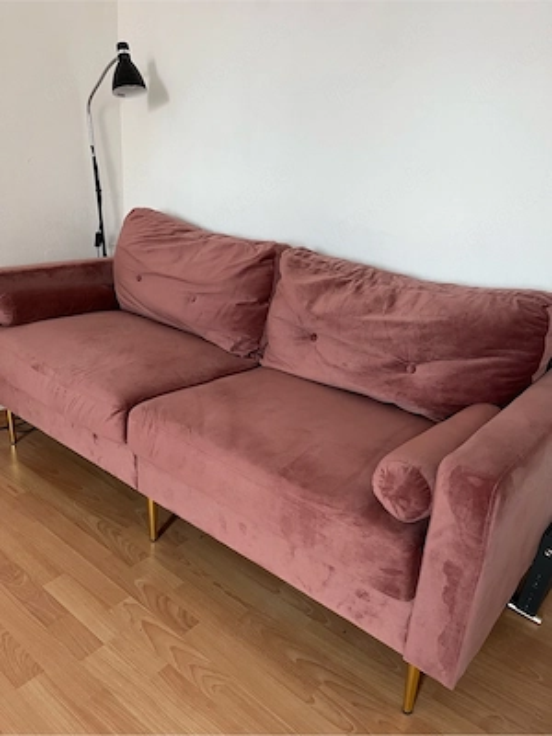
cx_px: 276
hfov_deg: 53.1
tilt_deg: -21.1
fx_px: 553
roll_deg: -3.4
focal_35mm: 26
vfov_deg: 67.3
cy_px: 368
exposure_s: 1/50
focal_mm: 5.1
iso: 160
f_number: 1.6
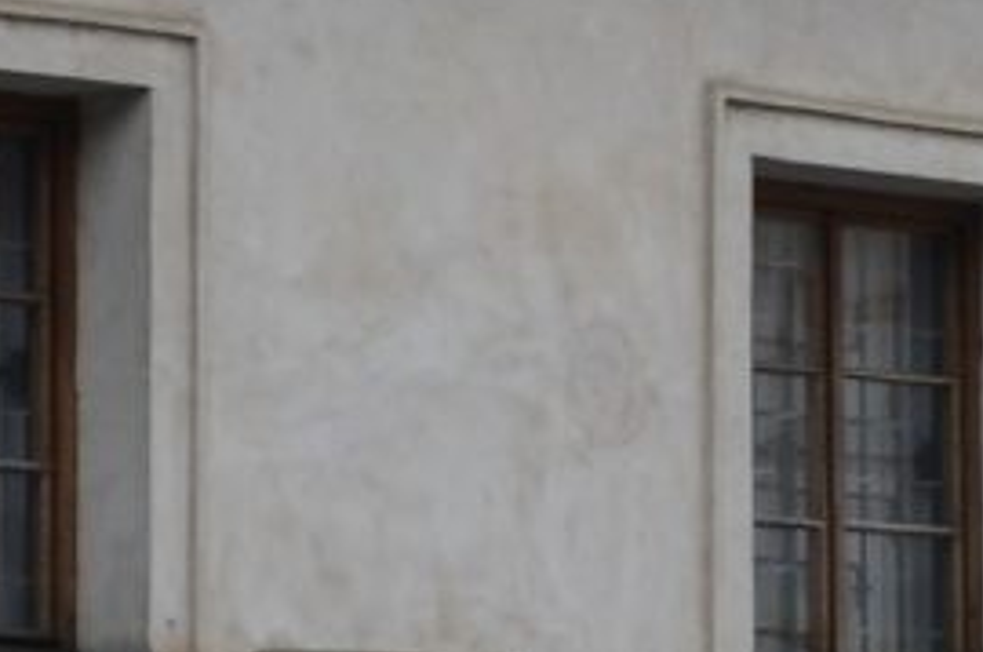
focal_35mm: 319
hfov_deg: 6.4
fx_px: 8695
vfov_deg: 4.3
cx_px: 1351
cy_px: 233
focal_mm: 28
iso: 200
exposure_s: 1/200
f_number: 7.1
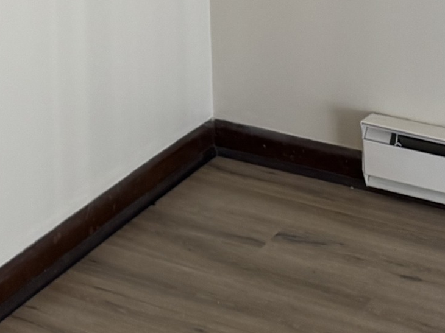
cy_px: -241
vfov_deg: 13.4
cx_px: -80
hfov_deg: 18.5
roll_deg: +1.4
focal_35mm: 101
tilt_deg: -4.7
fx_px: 1298
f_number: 1.78
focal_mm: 6.76
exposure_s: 1/60
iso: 160
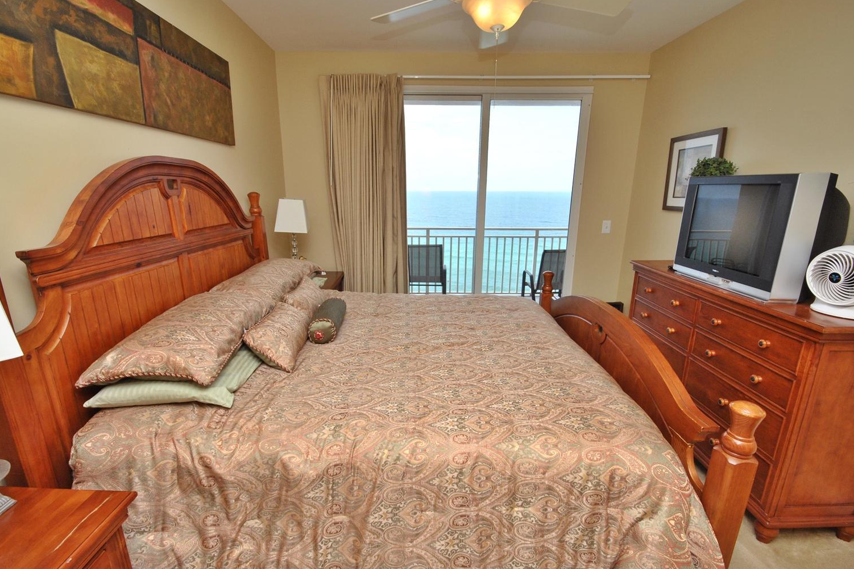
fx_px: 379
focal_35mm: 16
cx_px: 416
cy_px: 298
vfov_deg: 73.7
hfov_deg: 96.7
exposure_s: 1/200
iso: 400
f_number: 7.1
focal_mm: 10
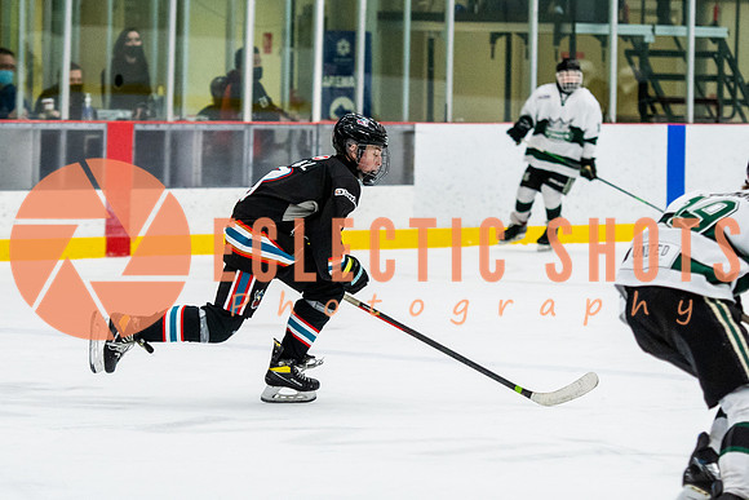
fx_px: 4805
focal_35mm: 231
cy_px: 197
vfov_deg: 6.0
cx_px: 319
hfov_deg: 8.9
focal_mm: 105
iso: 1600
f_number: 2.8
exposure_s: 1/640
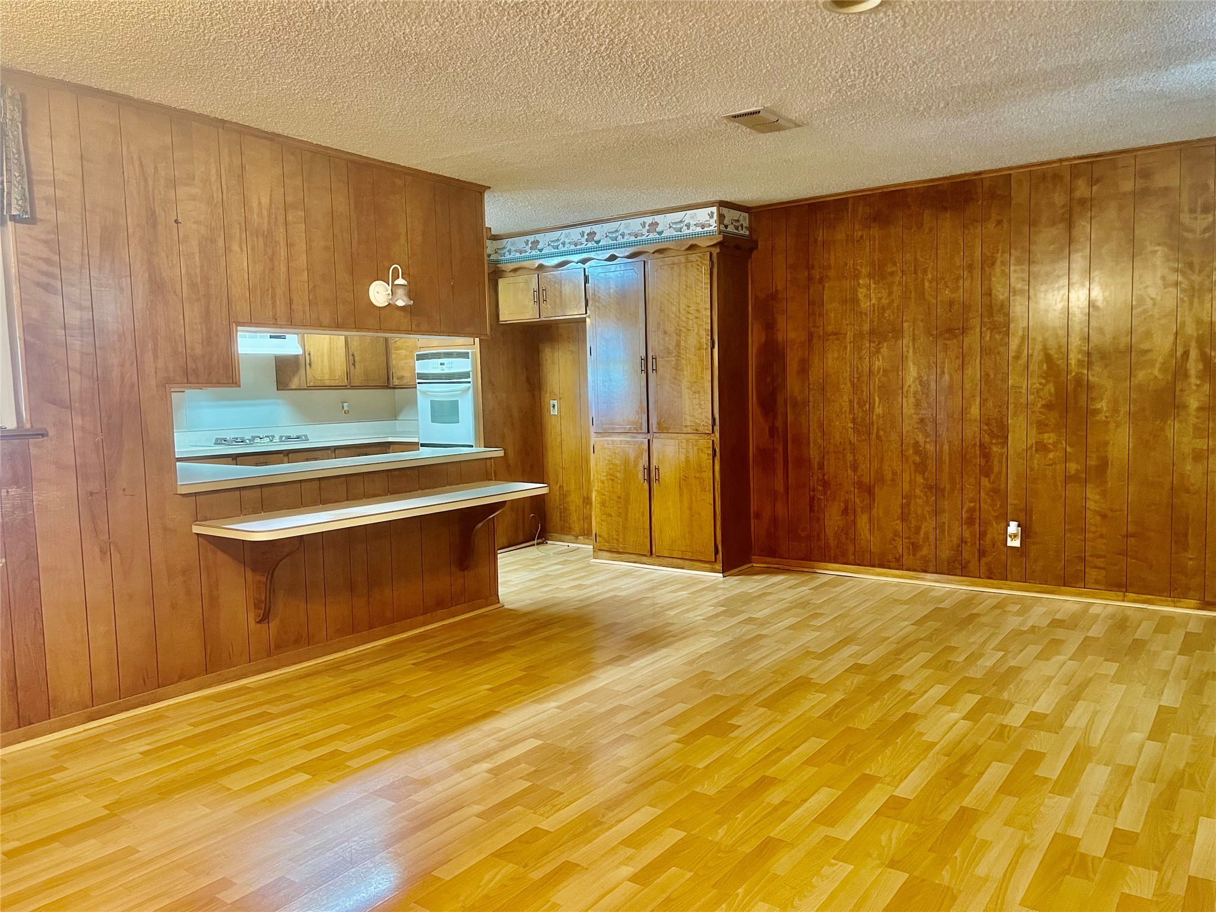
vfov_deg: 53.1
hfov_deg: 67.3
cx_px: 608
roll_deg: +1.4
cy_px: 456
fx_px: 913
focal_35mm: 26
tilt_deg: -5.0
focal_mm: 5.7
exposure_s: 1/60
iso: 320
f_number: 1.5
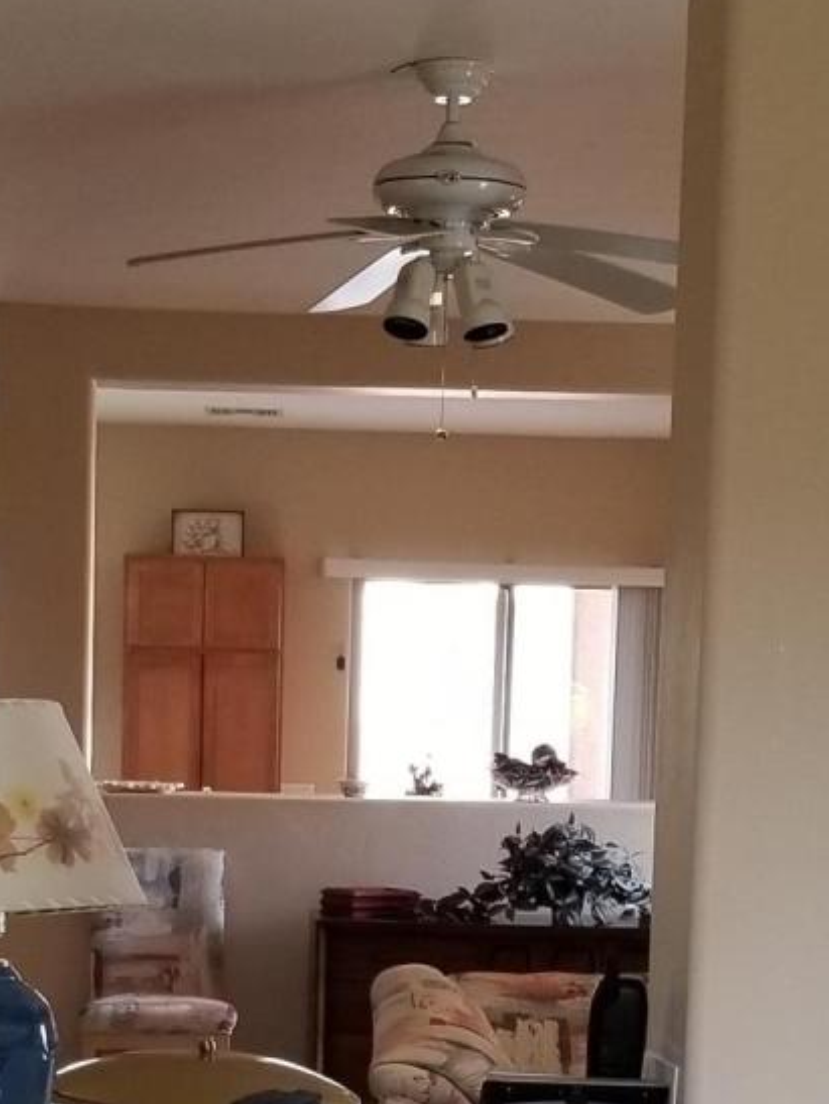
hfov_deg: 15.5
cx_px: 232
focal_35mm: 95
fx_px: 3030
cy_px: 1090
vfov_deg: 20.0
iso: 100
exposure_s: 1/60
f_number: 1.7
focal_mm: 4.25
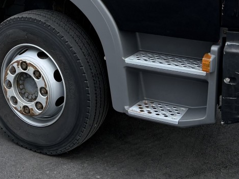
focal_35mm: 74
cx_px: 20
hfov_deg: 25.4
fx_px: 511
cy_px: -69
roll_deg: +1.6
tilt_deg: -2.2
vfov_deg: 18.2
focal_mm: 6.76
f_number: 1.78
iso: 100
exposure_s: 1/1949
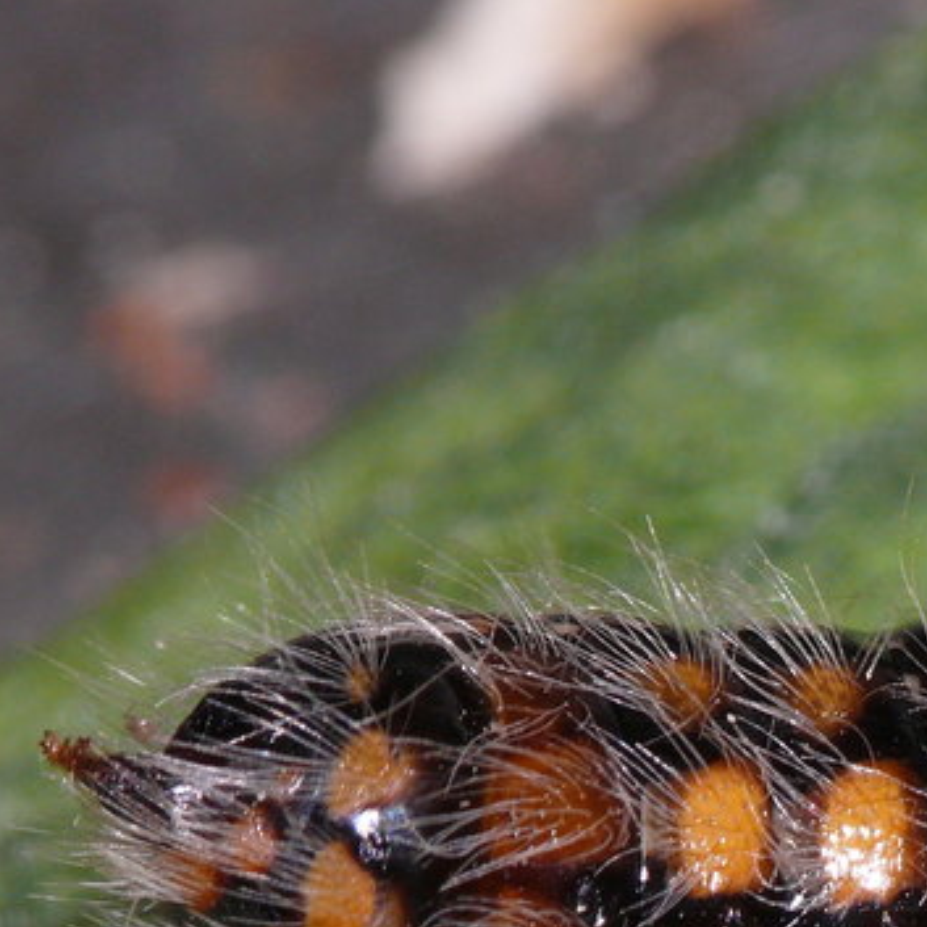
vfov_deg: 2.0
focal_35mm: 896
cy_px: 788
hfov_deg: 2.0
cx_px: 1052
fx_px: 27147
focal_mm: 88.8
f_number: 11
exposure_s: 1/250
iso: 200
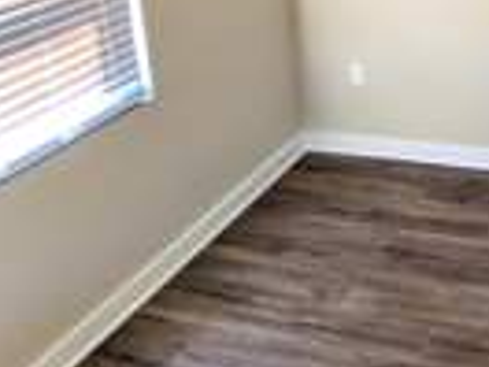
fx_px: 720
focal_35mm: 51
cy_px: -78
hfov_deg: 33.4
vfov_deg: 25.5
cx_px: 519
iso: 67
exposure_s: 1/40
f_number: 2.2
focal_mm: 1.83
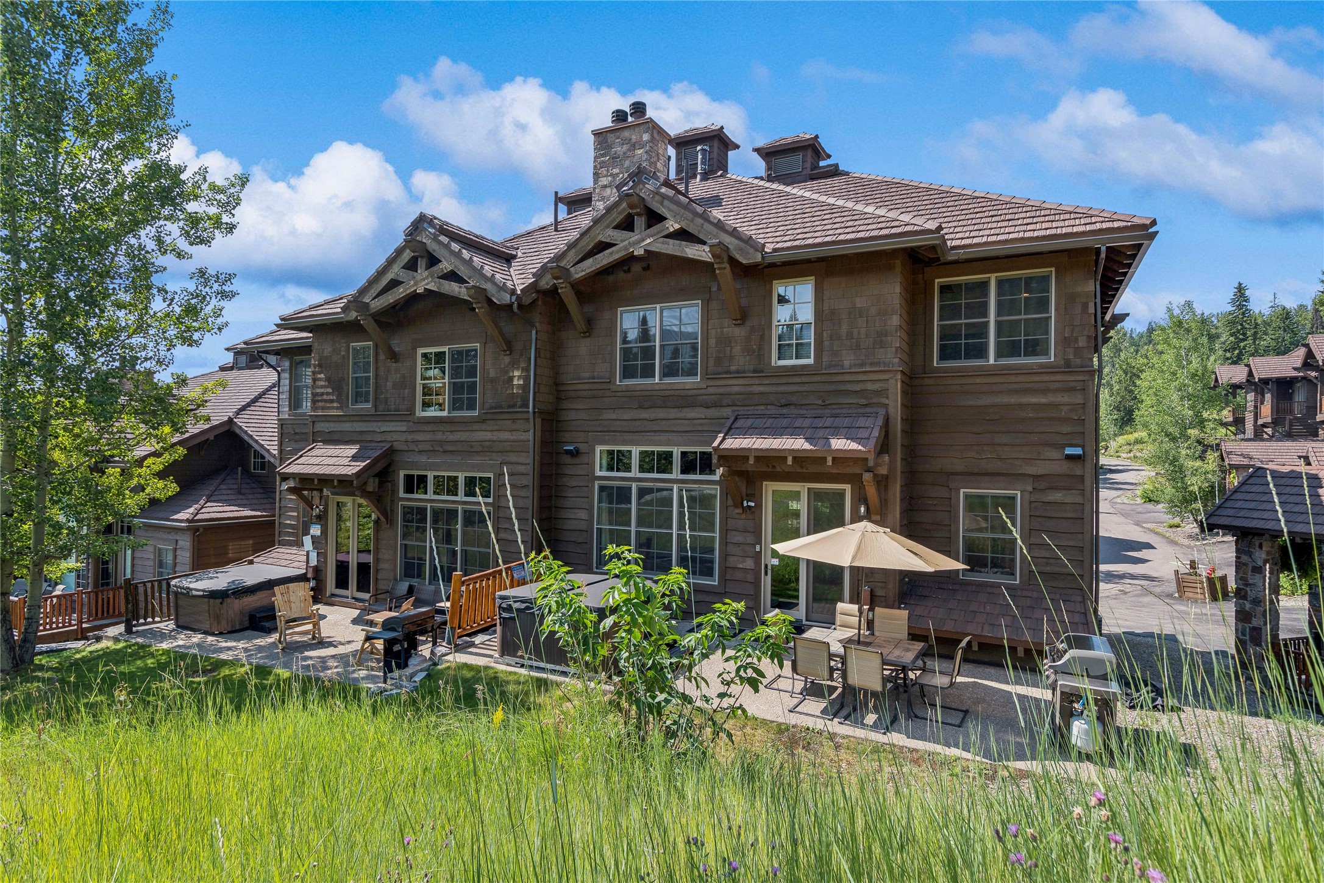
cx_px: 662
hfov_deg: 90.0
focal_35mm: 18
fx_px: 662
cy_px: 442
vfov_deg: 67.4
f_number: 6.3
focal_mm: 12
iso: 100
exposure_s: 1/320
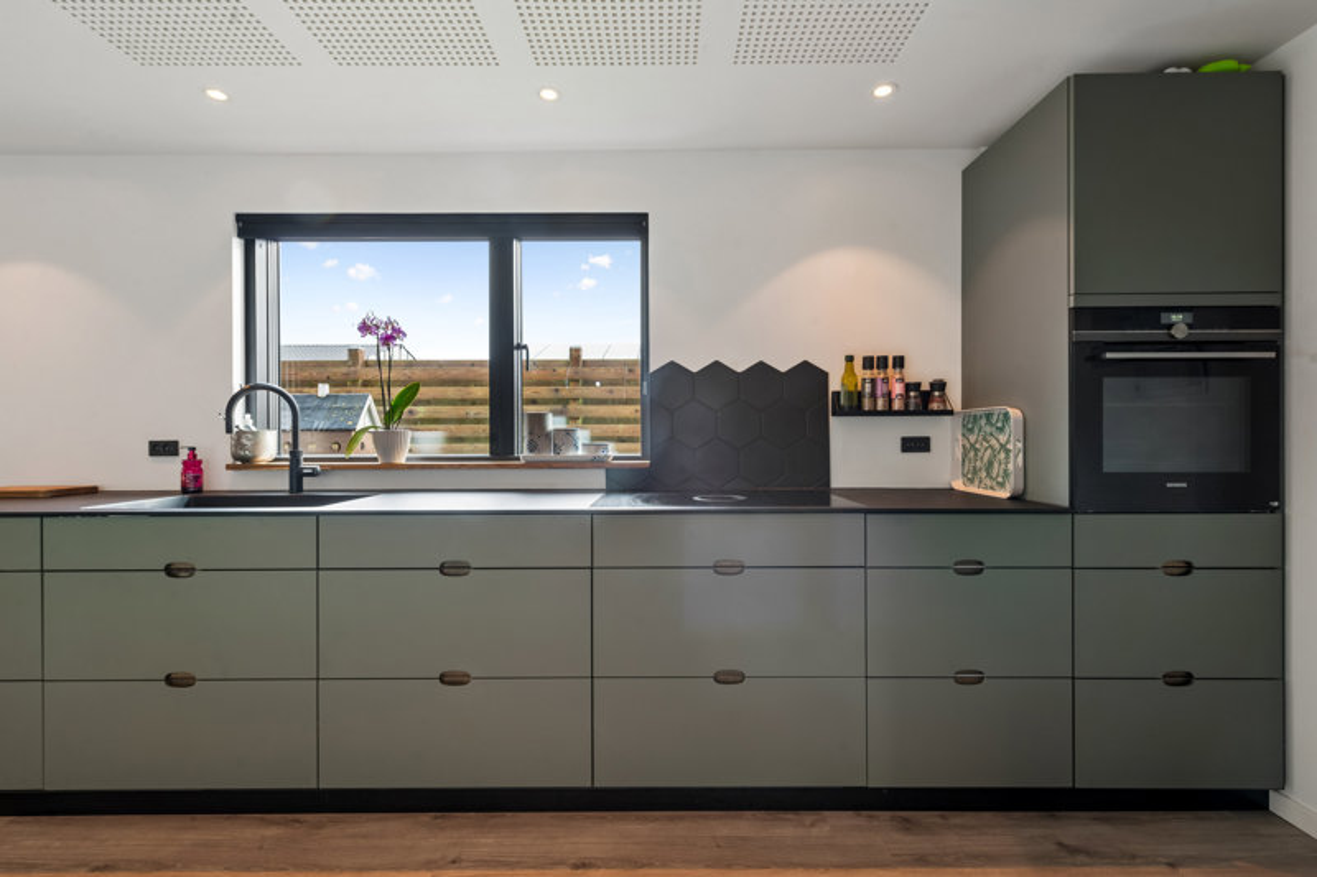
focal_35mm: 16
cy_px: 438
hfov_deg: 96.7
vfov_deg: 73.7
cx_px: 658
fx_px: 585
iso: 250
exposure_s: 1/4
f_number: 9
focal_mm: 16
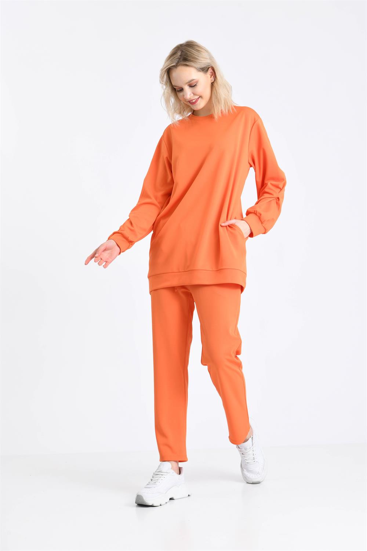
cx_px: 184
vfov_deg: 26.0
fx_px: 1193
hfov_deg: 17.5
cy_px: 276
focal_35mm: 78
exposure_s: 1/125
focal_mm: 78
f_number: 9
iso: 100
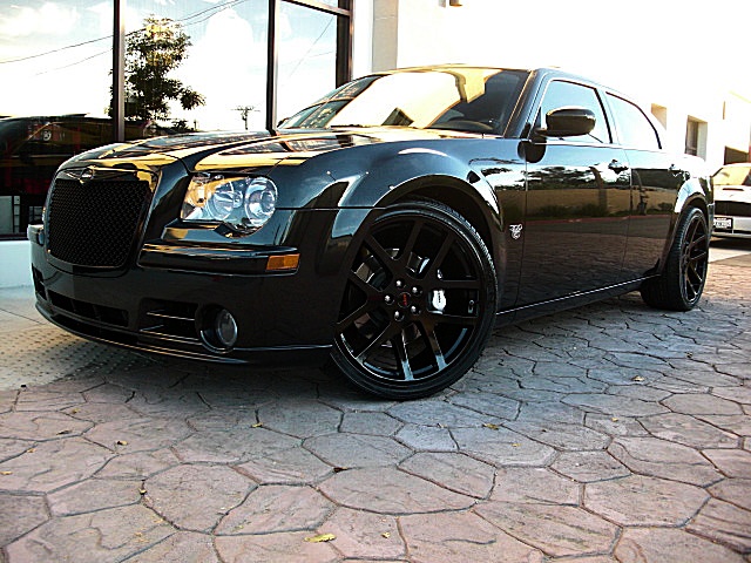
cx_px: 376
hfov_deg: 51.4
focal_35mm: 36
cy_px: 282
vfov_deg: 39.7
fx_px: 781
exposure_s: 1/100
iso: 200
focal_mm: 6.3
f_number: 2.8
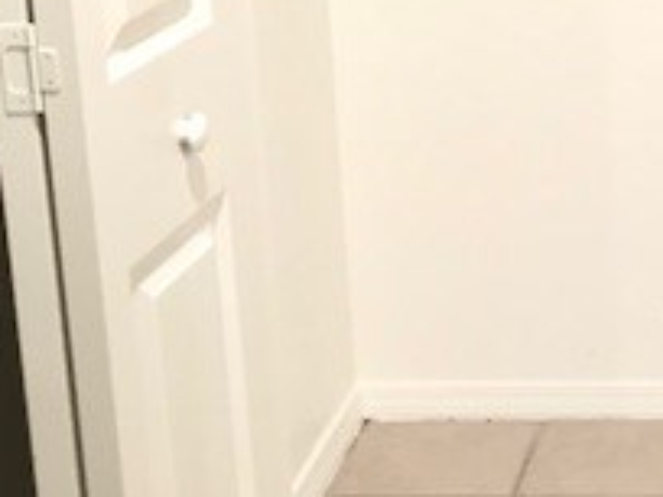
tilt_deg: -13.4
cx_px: 852
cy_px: 10
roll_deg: -0.2
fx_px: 1685
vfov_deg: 16.5
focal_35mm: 88
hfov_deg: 20.4
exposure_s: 1/15
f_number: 1.8
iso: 40
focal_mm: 3.99
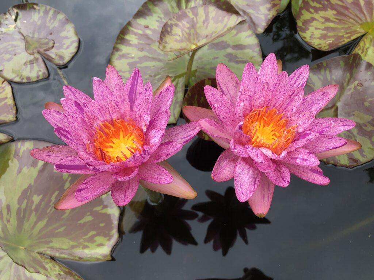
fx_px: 303
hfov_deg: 63.4
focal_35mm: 28
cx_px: 187
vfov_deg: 49.7
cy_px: 140
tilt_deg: -64.4
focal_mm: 3.99
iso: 20
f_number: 1.8
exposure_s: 1/311
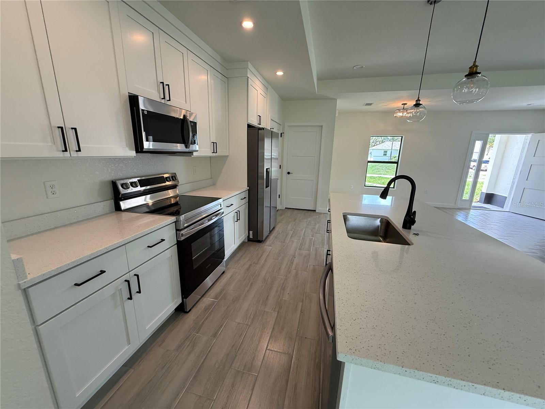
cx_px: 272
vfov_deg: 85.7
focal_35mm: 14
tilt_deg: -14.3
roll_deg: -2.0
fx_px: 220
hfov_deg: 102.1
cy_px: 204
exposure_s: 1/120
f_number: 2.2
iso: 200
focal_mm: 2.22
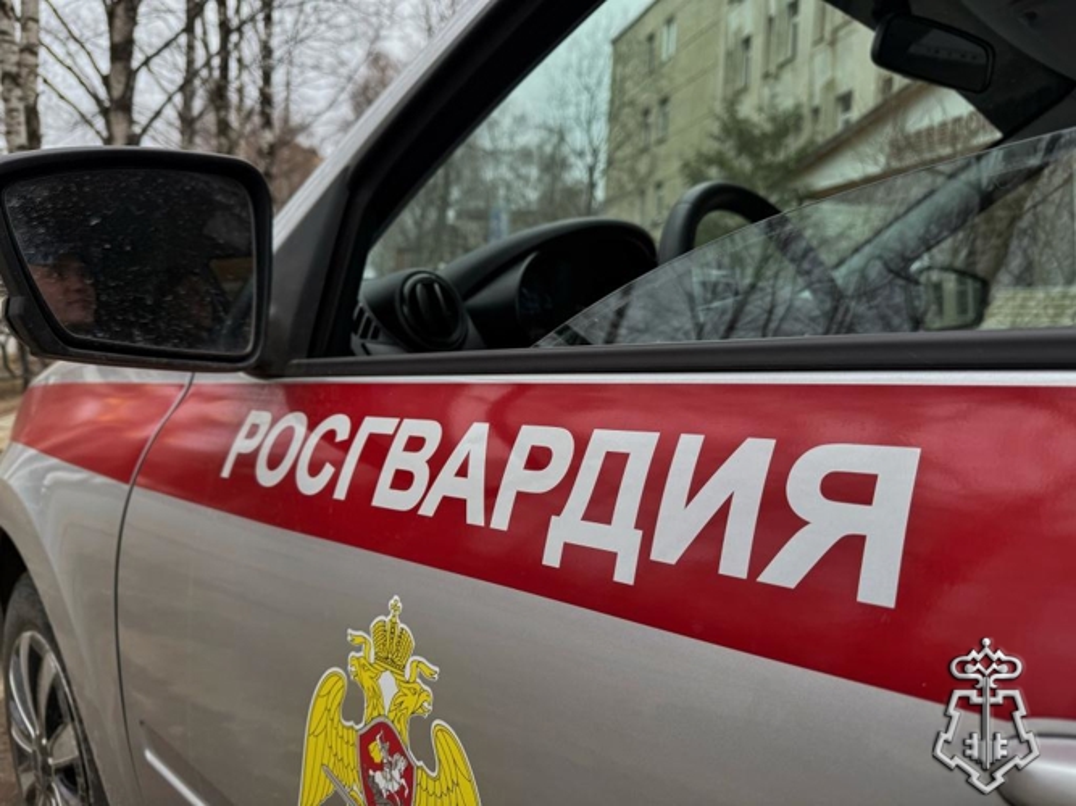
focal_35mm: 24
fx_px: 746
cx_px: 538
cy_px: 403
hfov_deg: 71.6
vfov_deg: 56.8
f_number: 1.78
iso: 80
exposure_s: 1/943
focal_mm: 6.76
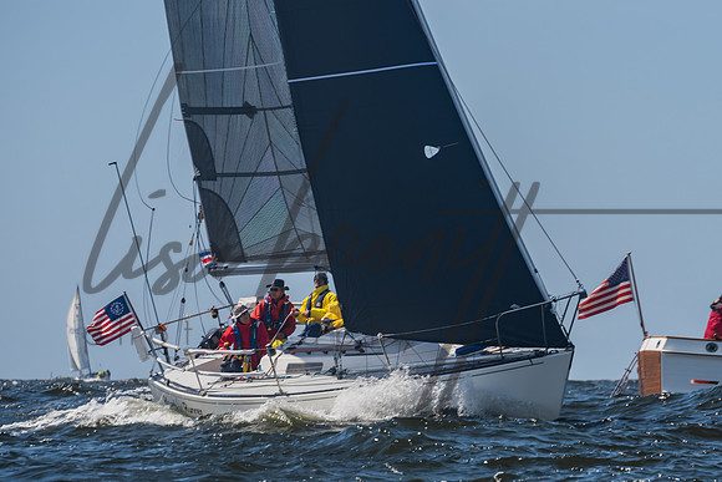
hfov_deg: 6.3
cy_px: 290
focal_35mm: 326
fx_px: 6536
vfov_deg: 4.2
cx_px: 473
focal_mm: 185
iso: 100
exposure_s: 1/250
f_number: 6.3
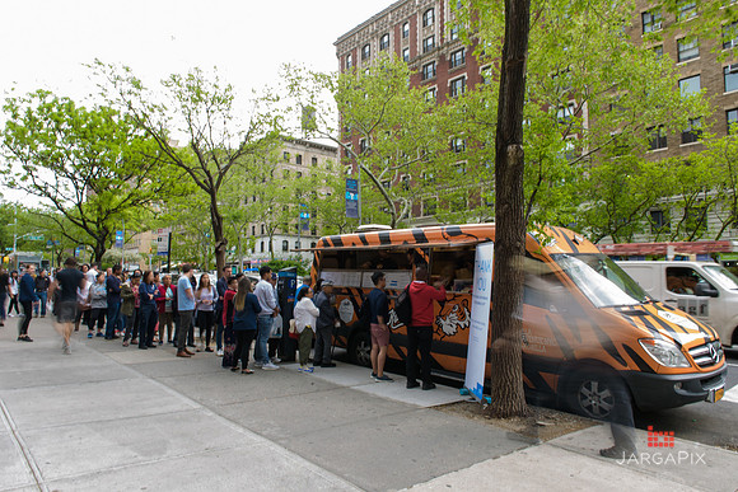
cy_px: 246
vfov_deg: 53.2
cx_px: 369
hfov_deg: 73.7
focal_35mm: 24
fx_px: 492
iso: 64
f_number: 22
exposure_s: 1/2
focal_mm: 24
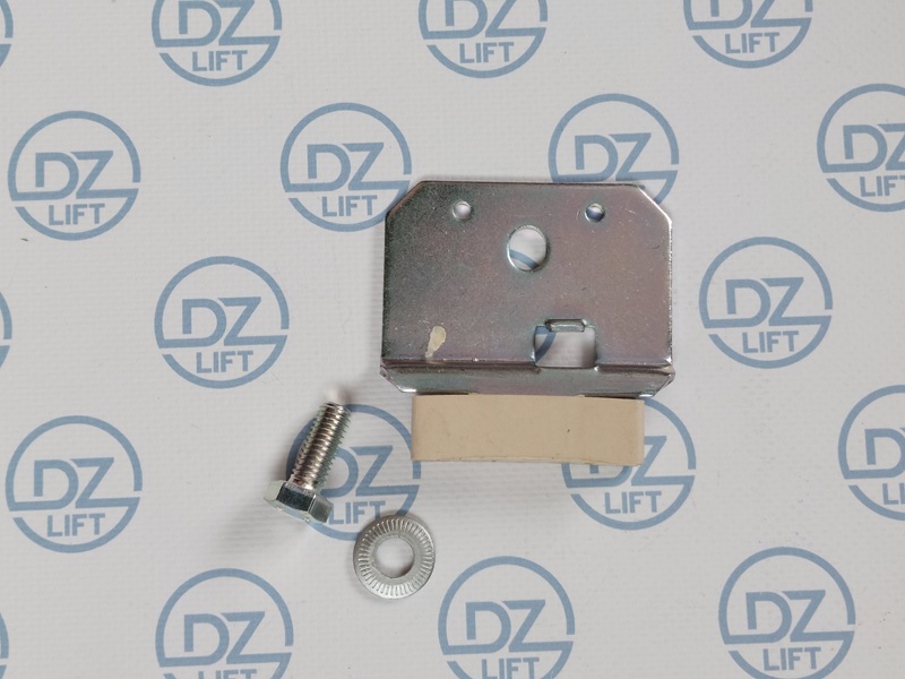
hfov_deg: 69.4
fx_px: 654
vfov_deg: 54.9
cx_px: 452
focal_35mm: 25
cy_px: 340
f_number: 1.8
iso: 64
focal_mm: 5.23
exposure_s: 1/60
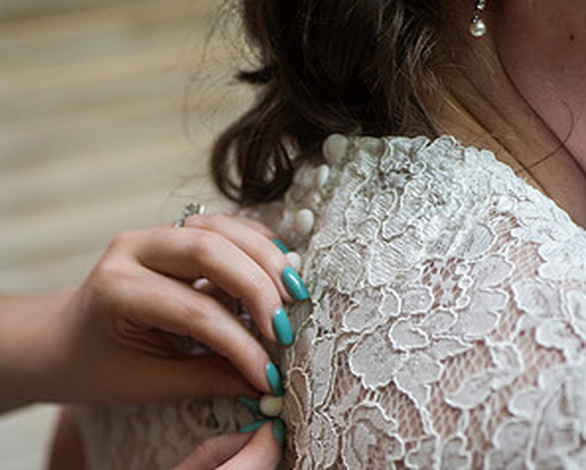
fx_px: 2221
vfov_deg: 12.0
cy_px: 363
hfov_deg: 15.0
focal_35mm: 128
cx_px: 294
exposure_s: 1/250
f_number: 3.2
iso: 800
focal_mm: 90
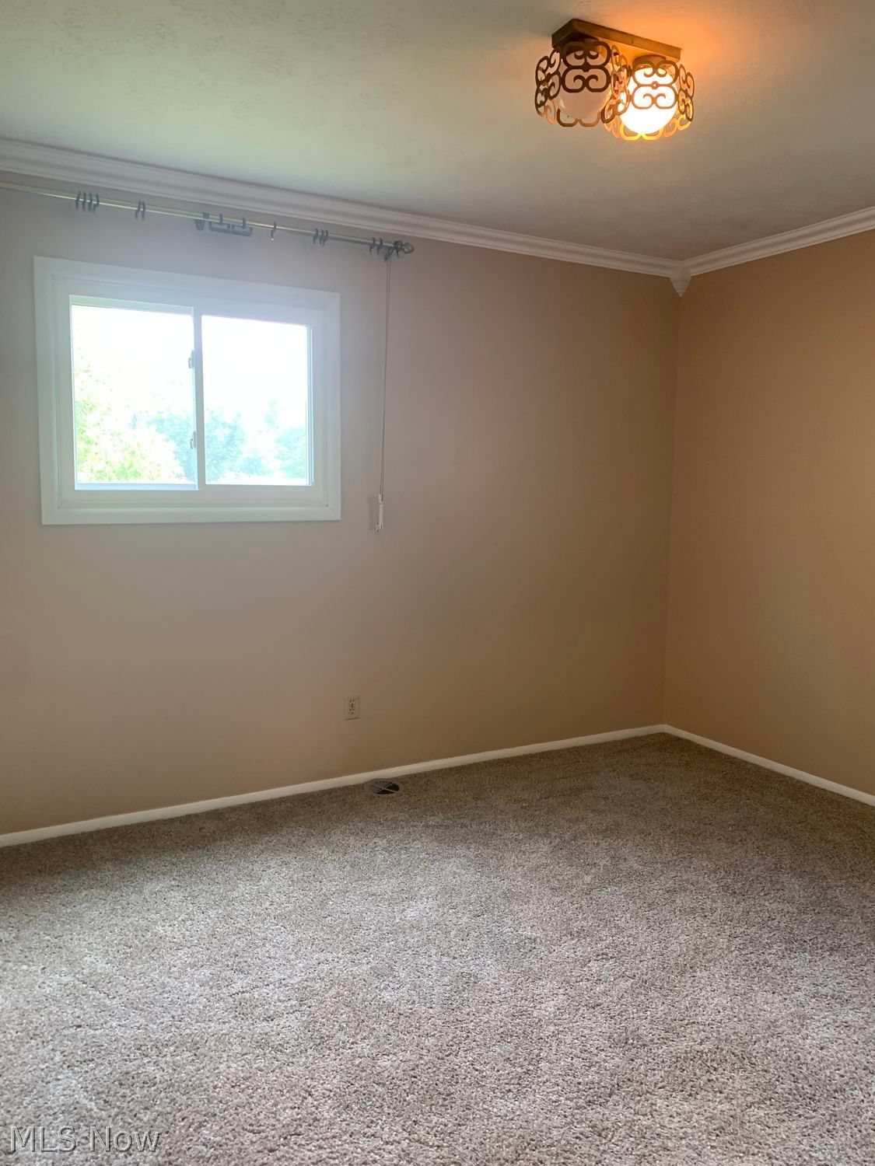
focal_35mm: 26
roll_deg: -1.2
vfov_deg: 67.3
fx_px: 876
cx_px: 438
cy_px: 583
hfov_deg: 53.1
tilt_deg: -4.9
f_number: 1.8
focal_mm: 4.25
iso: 125
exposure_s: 1/60
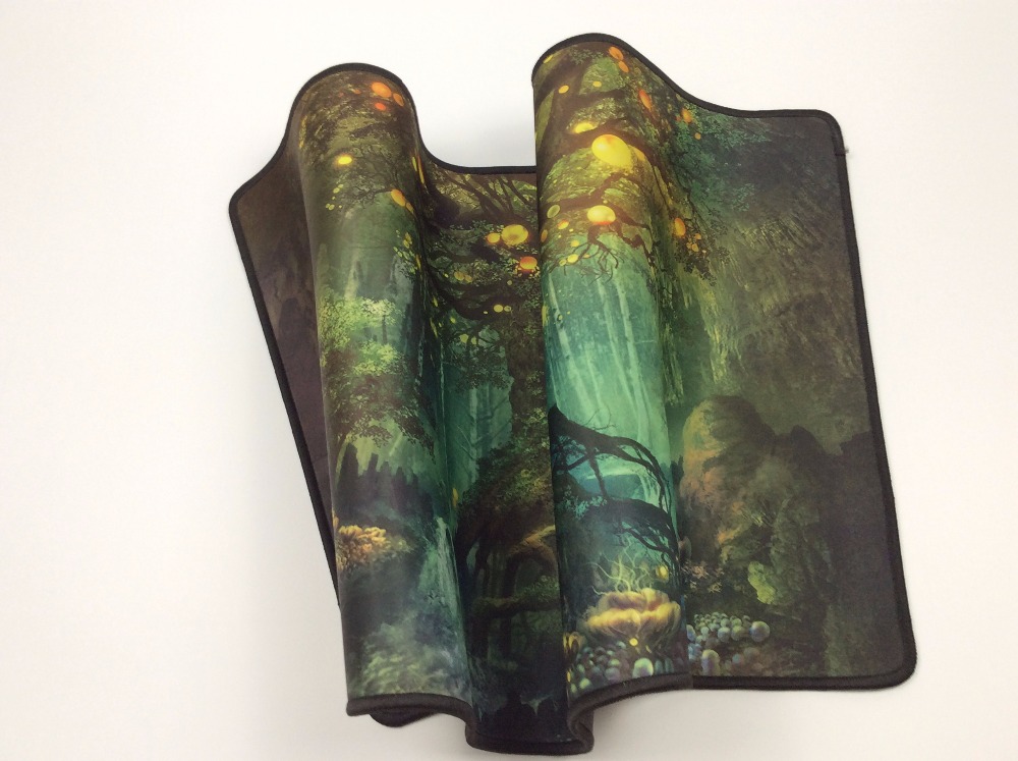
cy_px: 380
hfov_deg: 56.9
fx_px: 940
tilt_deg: -66.0
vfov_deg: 44.1
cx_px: 509
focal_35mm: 32
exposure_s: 1/25
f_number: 2.4
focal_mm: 3.3
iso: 50
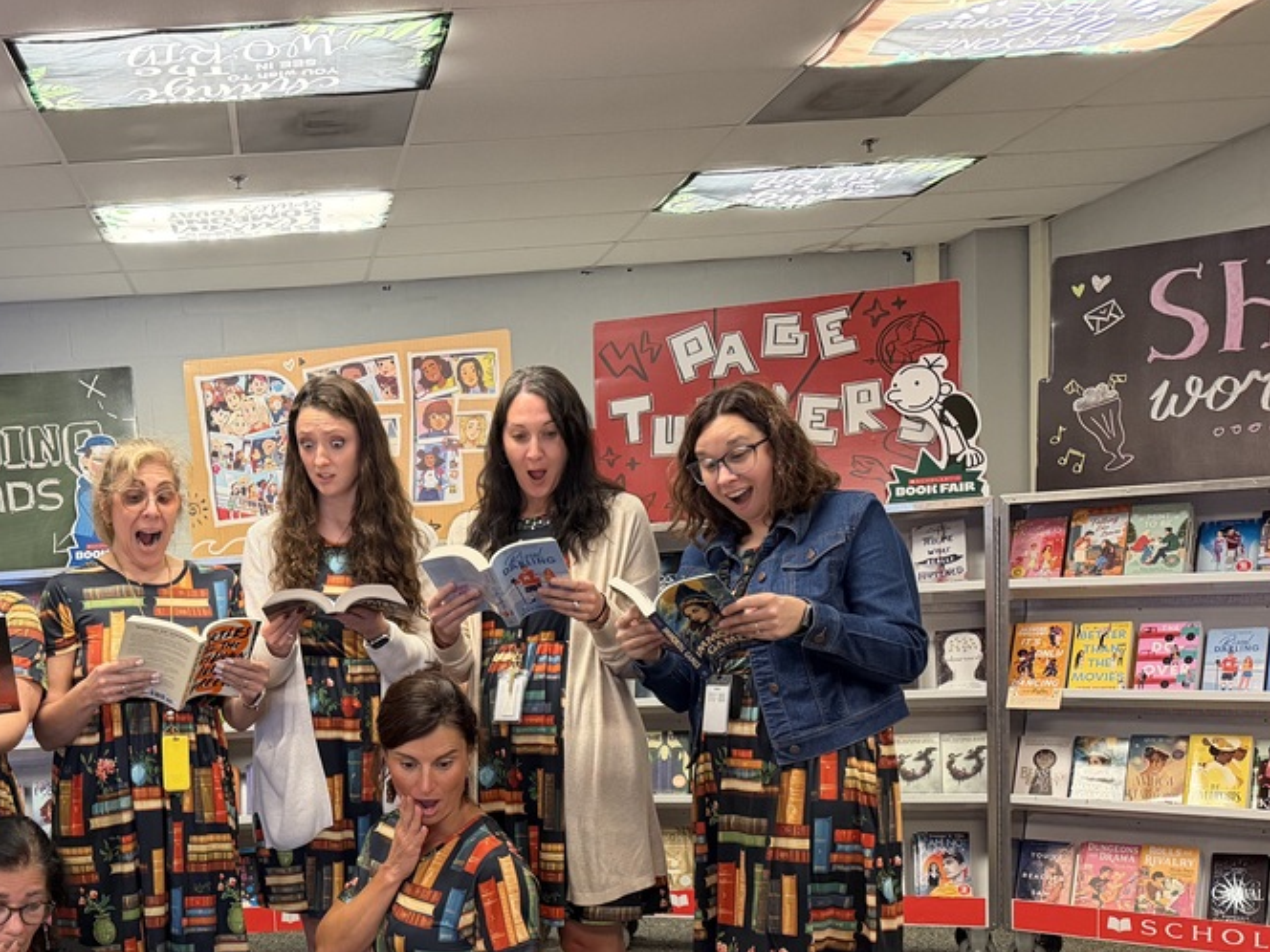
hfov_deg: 48.4
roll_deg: +4.0
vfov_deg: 37.7
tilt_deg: -6.5
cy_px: 715
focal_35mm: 37
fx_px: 1357
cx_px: 331
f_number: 1.78
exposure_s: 1/60
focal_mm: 6.76
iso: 500
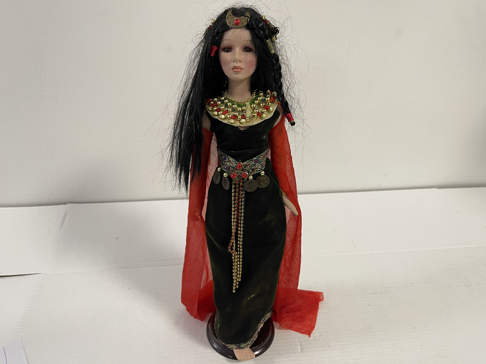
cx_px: 243
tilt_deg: -29.2
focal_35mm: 25
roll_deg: -2.0
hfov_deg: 69.4
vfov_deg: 54.9
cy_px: 182
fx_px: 351
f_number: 1.6
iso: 100
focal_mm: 5.1
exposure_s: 1/50
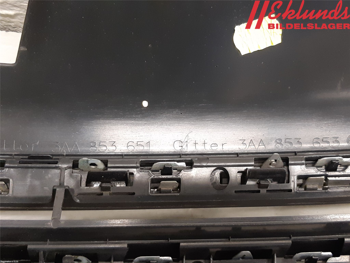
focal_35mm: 26
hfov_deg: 67.3
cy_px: 132
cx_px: 175
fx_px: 263
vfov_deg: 53.1
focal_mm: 3.93
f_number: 1.7
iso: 200
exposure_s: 1/25
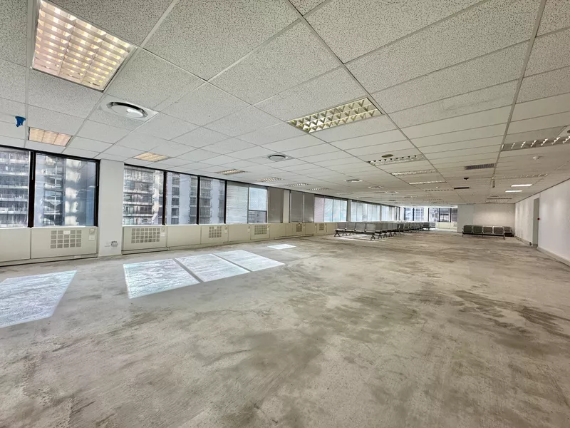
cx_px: 285
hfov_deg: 102.1
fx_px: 231
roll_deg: -2.0
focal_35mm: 14
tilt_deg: +0.0
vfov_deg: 85.7
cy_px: 214
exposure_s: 1/137
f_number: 2.2
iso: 40
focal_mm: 2.22
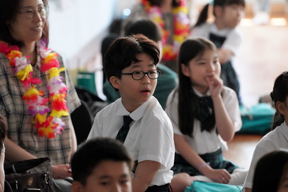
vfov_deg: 6.9
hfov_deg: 10.3
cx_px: 144
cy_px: 96
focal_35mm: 200
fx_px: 1600
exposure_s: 1/250
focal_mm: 200
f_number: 4
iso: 10000
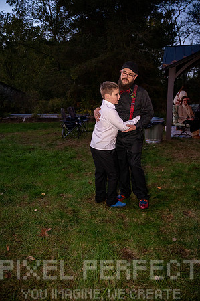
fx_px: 234
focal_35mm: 28
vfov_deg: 65.5
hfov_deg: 46.3
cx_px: 100
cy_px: 150
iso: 8000
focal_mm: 28
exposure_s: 1/60
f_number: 2.8
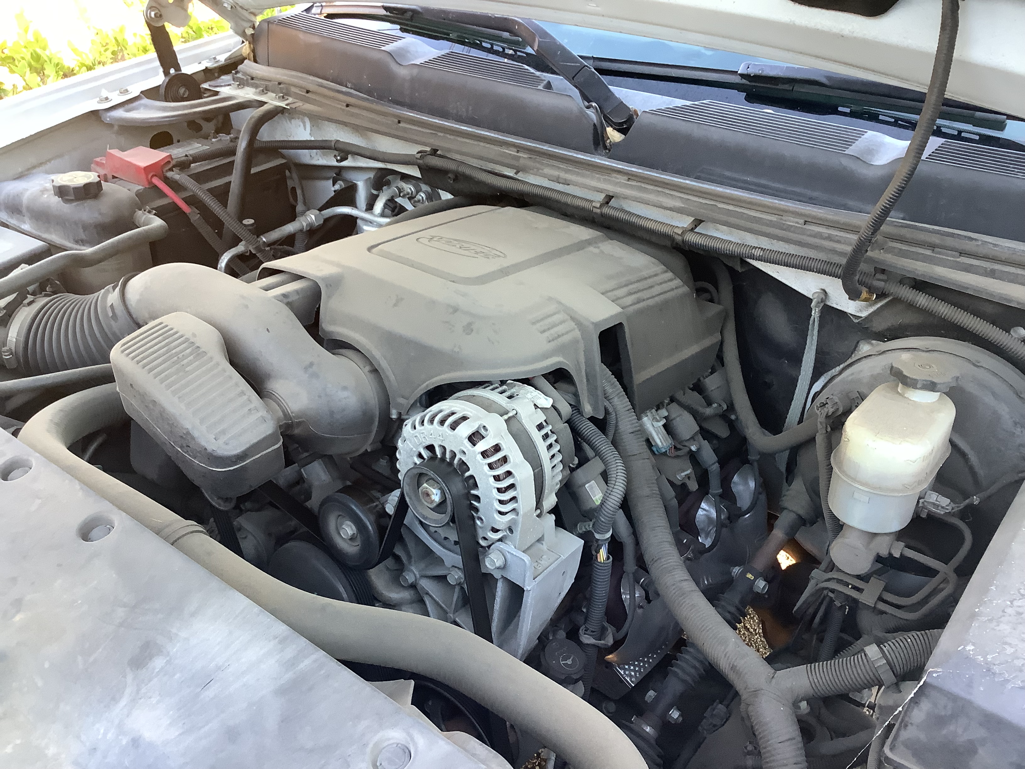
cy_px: 384
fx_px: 918
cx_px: 512
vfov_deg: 45.4
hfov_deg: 58.4
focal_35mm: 31
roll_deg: +0.8
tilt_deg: -28.6
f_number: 2.4
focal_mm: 3.3
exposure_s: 1/60
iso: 160
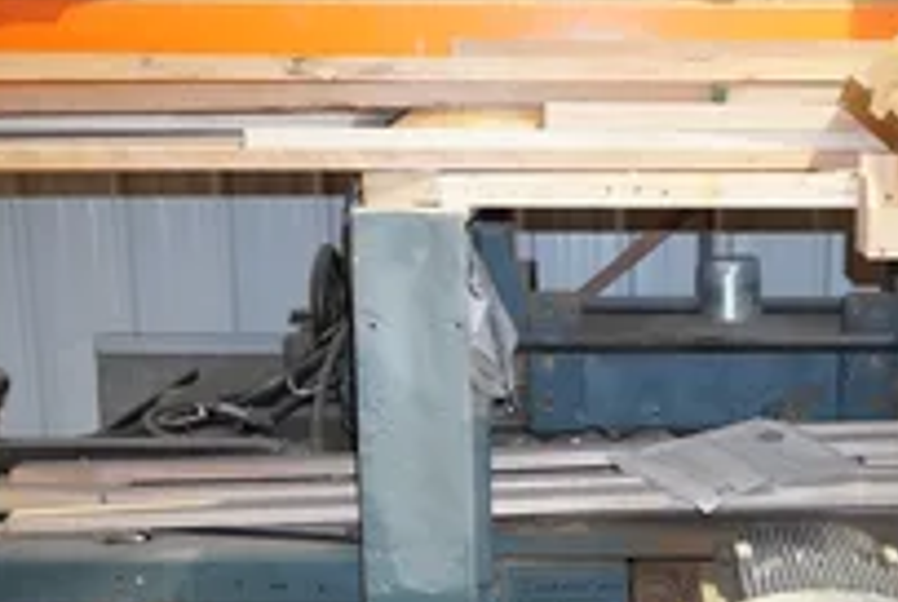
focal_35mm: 65
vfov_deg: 20.5
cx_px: 659
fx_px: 1624
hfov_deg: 30.5
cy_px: 551
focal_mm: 22
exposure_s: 1/160
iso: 3200
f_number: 4
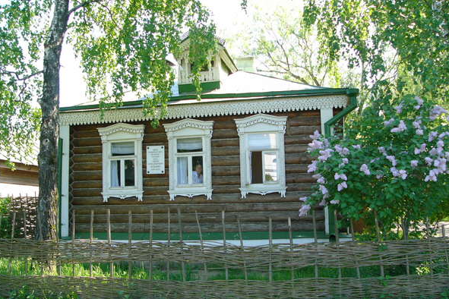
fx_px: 474
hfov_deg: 50.7
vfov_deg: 35.1
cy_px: 153
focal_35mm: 38
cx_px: 223
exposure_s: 1/80
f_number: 2.8
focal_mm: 6
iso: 50
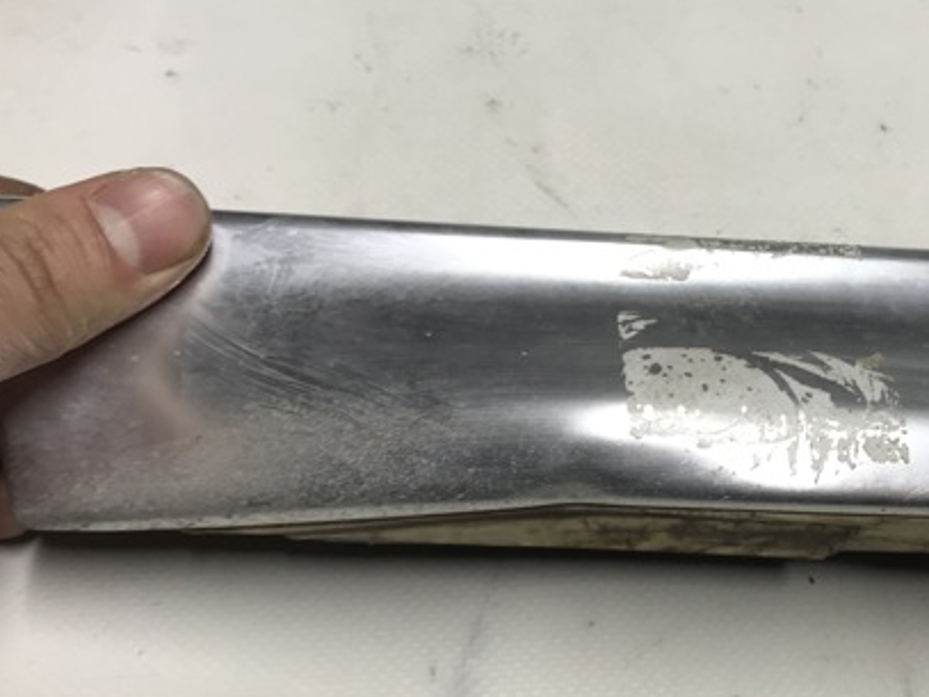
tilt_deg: -62.4
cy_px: 383
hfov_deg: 42.0
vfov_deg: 32.8
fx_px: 1180
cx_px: 662
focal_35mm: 44
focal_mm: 3.99
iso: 32
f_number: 1.8
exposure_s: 1/50
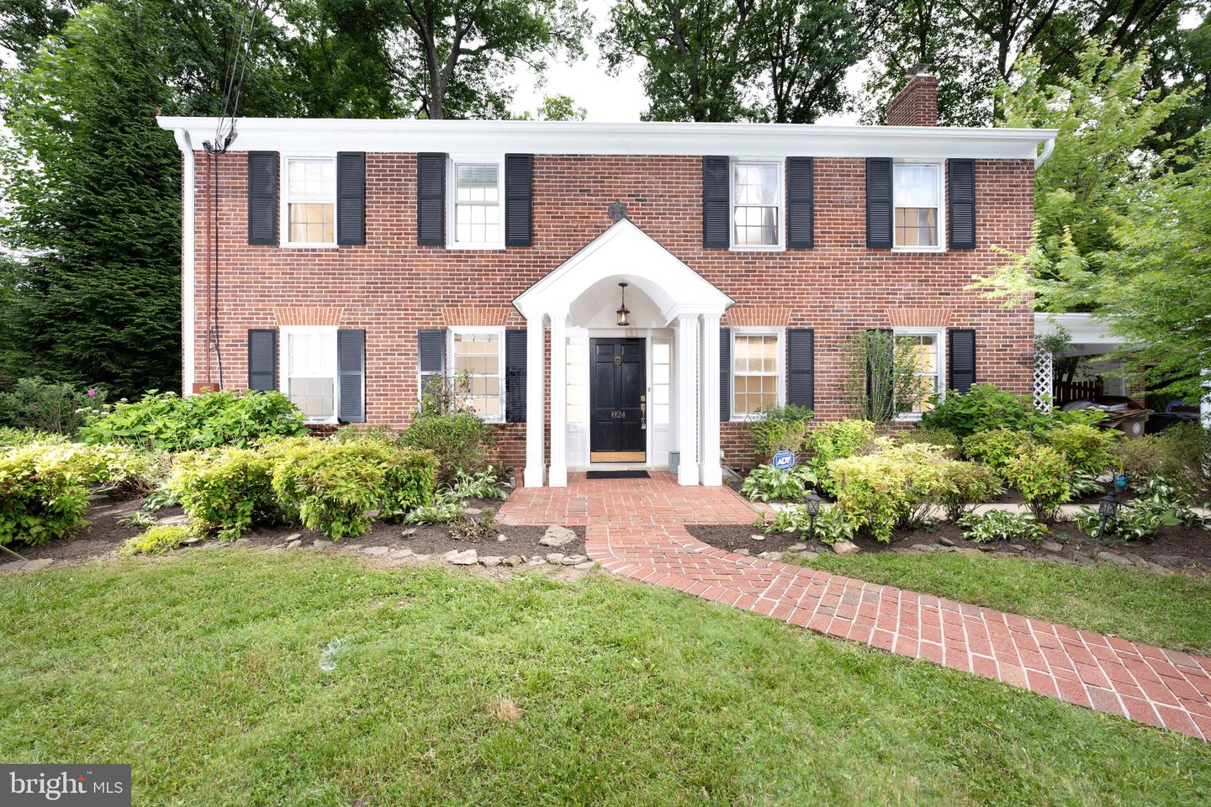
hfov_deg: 102.3
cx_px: 606
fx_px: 488
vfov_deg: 79.2
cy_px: 404
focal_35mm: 14
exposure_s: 1/200
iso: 200
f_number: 8
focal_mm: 14.5
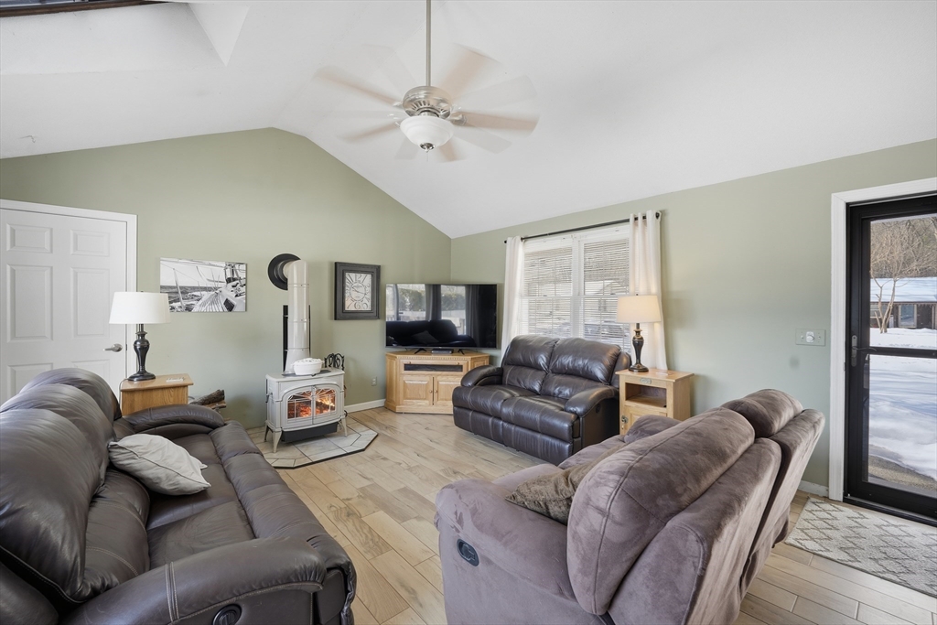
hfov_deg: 104.2
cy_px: 312
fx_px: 364
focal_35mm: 14
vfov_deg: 81.2
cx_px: 468
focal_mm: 14
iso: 250
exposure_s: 1/200
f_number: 7.1
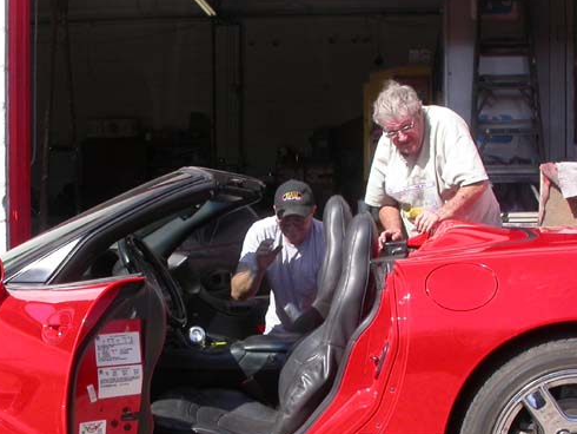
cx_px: 247
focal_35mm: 62
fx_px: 1034
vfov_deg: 23.6
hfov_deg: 31.1
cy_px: 294
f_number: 6.7
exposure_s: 1/260
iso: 100
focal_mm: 7.85
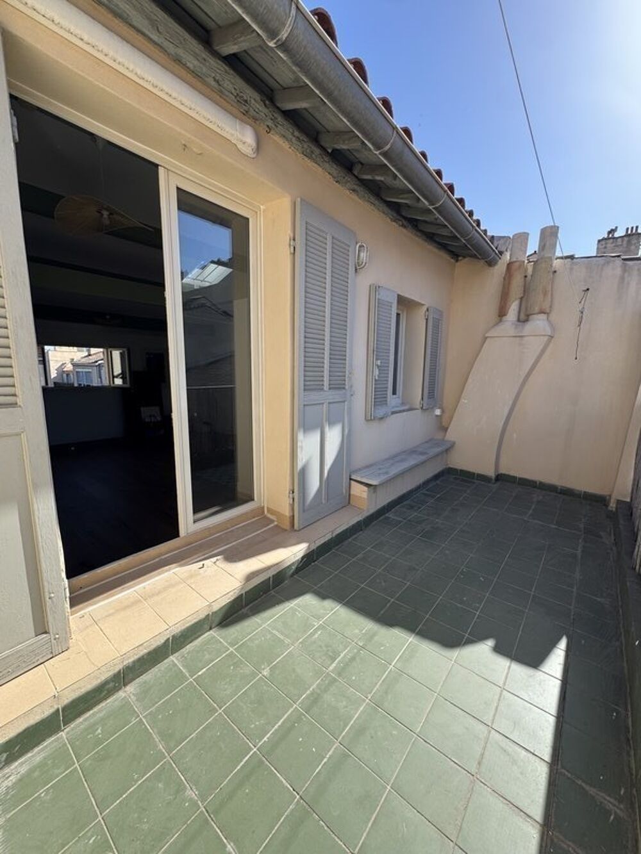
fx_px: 346
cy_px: 427
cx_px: 320
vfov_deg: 102.1
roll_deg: -1.1
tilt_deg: -8.1
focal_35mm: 14
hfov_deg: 85.7
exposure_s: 1/849
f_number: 2.2
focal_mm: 2.22
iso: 50
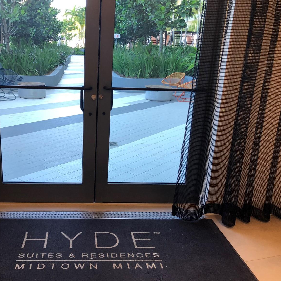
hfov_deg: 47.5
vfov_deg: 48.5
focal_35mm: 34
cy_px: 141
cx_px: 90
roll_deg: -1.1
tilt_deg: -16.9
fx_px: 312
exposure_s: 1/30
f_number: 1.8
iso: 32
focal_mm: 3.99
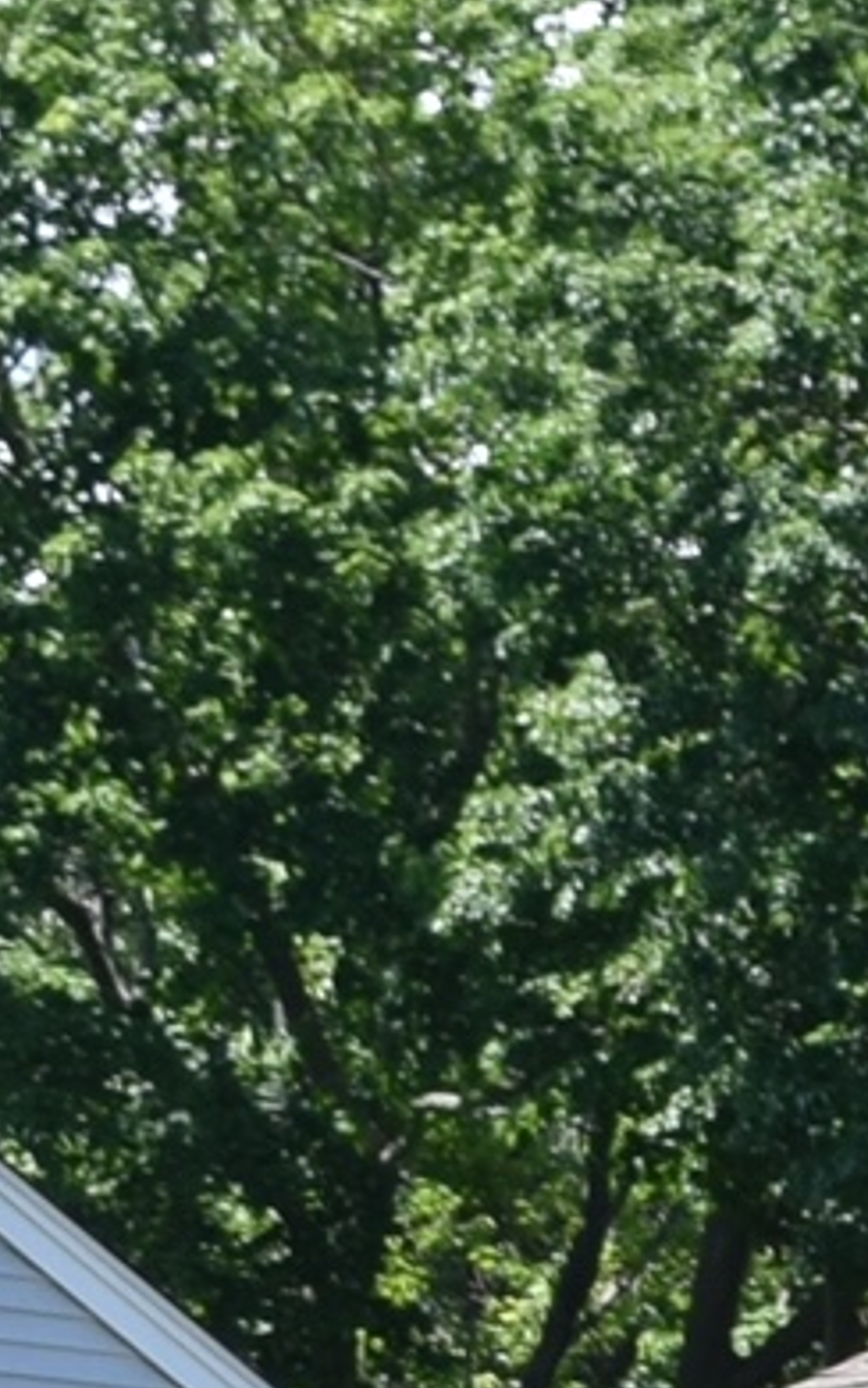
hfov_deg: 4.2
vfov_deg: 6.5
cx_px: 2188
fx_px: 11573
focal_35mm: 306
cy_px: 3538
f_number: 8
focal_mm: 26
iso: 200
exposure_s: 1/250
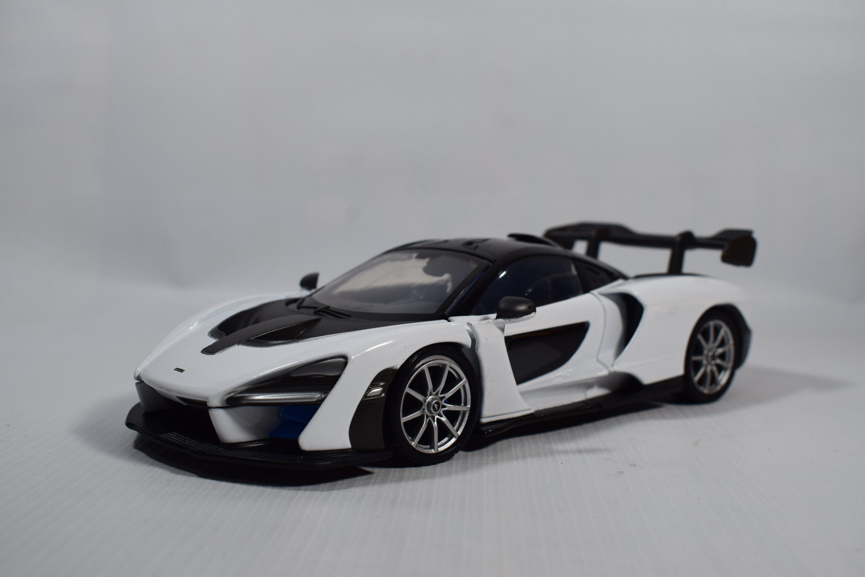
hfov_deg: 46.4
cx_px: 432
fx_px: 1009
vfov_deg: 31.9
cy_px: 288
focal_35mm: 42
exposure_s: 1/80
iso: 400
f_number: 8
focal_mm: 28
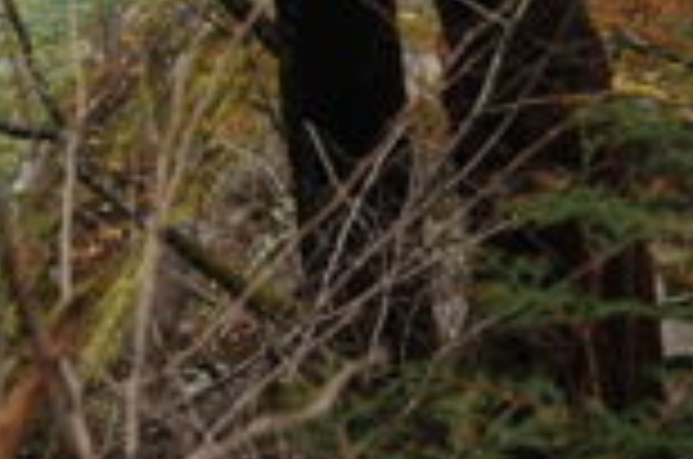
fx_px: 3496
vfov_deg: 7.2
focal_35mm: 182
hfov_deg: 10.7
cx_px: 1202
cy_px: -472
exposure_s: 1/50
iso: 250
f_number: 7.1
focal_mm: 35
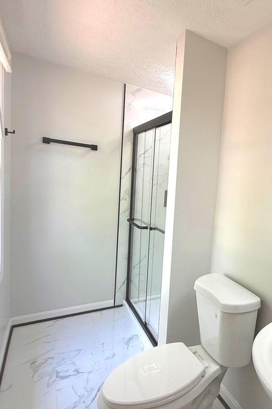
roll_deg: -5.0
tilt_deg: -4.8
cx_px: 241
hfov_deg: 49.6
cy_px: 210
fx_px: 261
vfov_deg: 76.1
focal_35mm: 23
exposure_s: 1/99
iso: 80
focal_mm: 2.22
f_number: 2.2
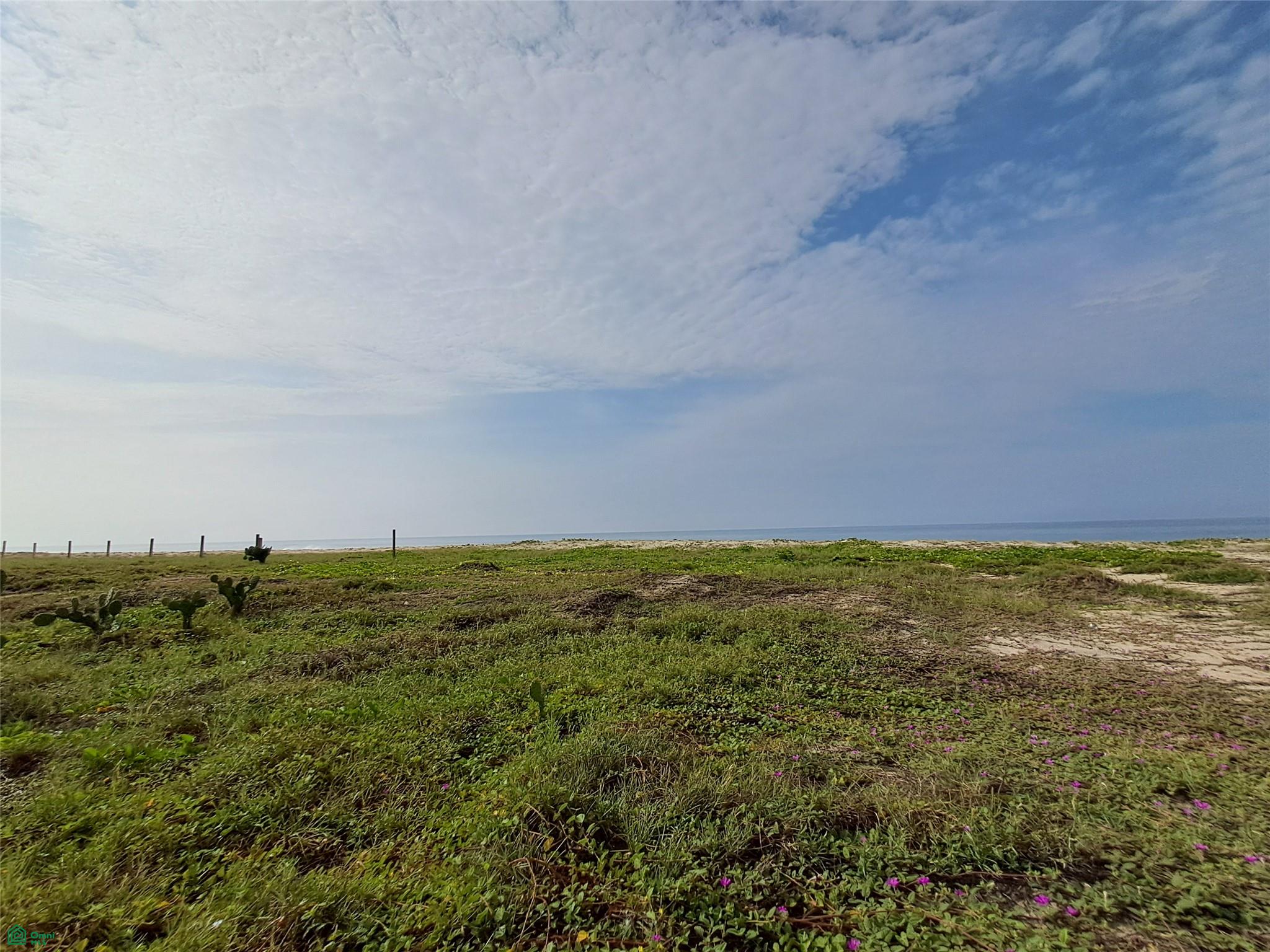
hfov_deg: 94.5
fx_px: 587
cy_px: 476
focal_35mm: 16
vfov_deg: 78.1
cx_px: 635
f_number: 2.2
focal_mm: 1.64
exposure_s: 1/5618
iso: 40
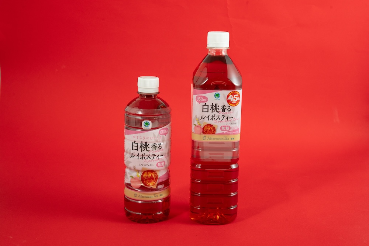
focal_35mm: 59
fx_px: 605
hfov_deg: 33.9
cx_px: 184
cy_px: 123
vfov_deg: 23.0
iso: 1600
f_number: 11
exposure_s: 1/60
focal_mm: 59
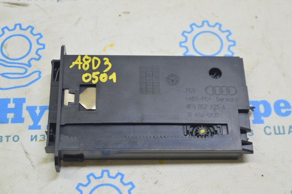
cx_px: 146
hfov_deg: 29.3
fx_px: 559
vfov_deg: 19.7
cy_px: 97
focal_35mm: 69
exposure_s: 1/20
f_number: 5.6
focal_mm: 46
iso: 400
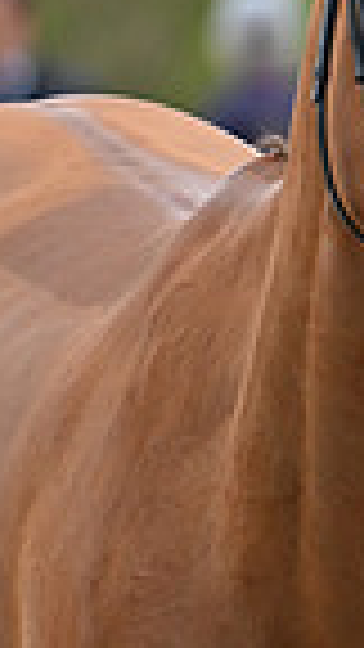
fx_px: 28947
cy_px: 191
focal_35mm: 1687
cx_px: 1047
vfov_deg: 1.3
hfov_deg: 0.7
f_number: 5.6
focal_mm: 400
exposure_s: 1/1600
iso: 800
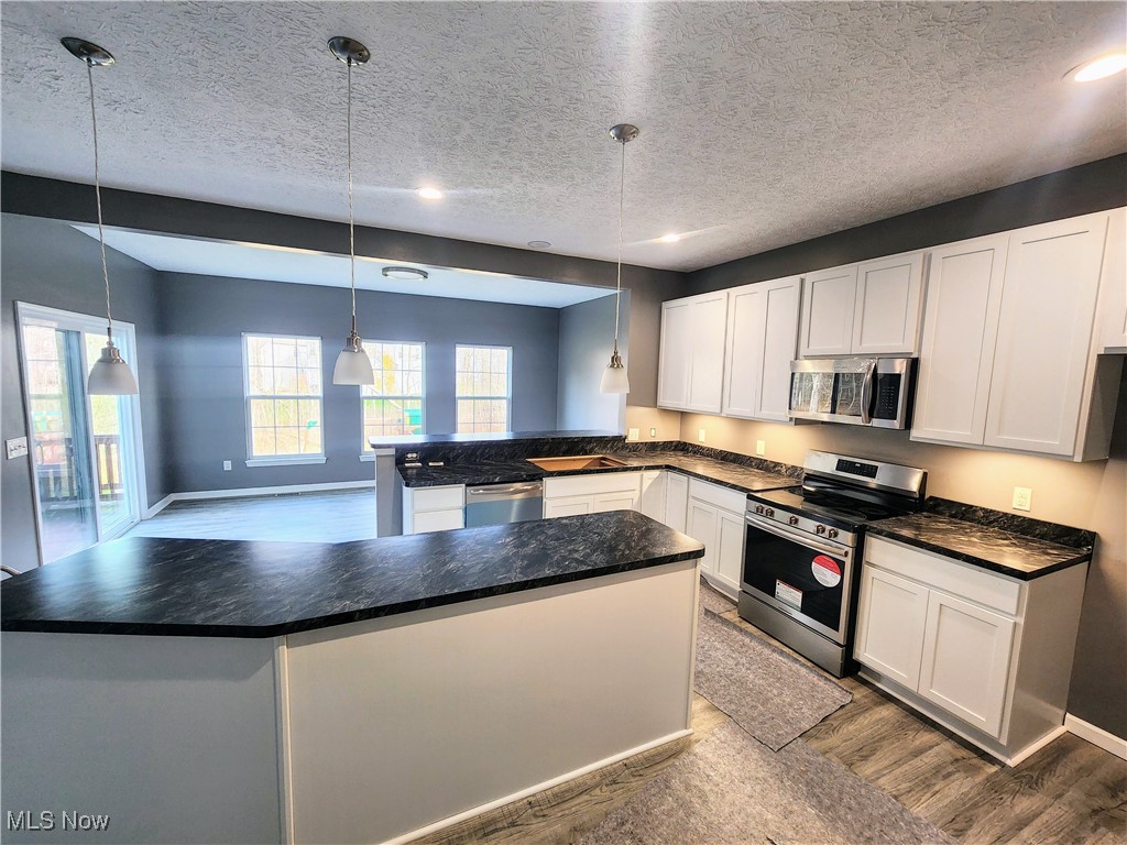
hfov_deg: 106.2
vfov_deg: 89.9
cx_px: 564
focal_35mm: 13
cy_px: 422
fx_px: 423
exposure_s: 1/60
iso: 200
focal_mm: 2.2
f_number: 2.2
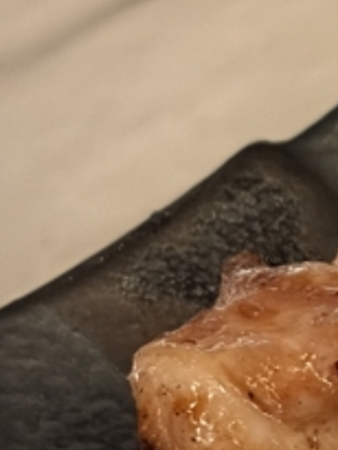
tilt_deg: -36.7
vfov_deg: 8.1
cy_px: 125
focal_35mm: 244
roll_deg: +6.2
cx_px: 787
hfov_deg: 5.9
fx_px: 3173
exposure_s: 1/33
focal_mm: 5.96
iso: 250
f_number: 1.6
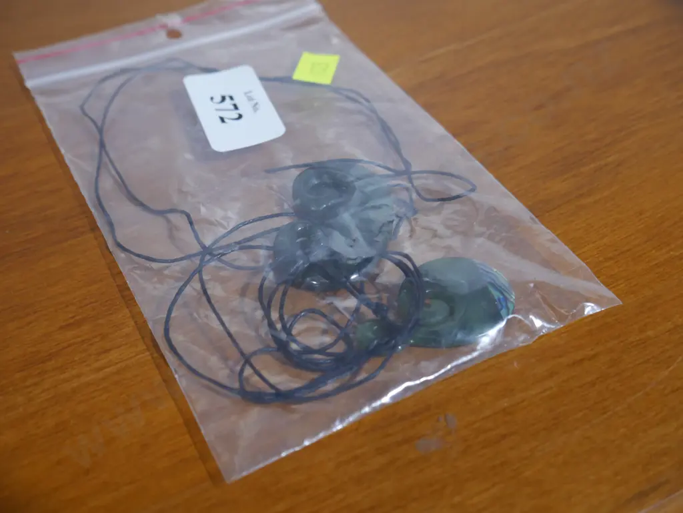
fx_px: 908
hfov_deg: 41.2
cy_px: 256
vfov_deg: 31.5
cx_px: 342
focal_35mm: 46
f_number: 5.1
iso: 1000
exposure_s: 1/60
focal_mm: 23
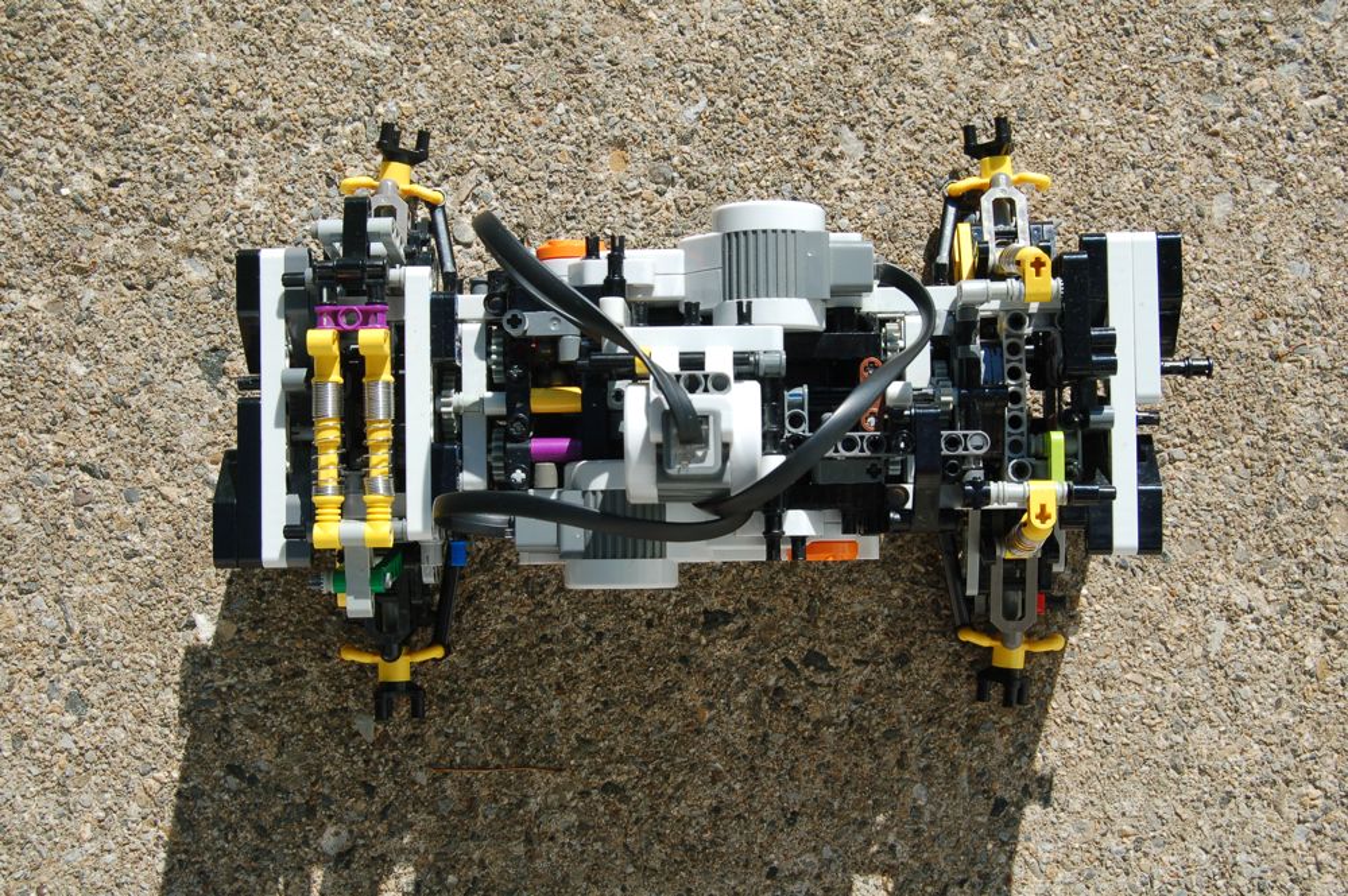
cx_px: 674
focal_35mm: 52
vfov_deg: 25.7
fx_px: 1964
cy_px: 448
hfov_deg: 37.9
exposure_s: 1/320
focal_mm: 35
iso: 200
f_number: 8
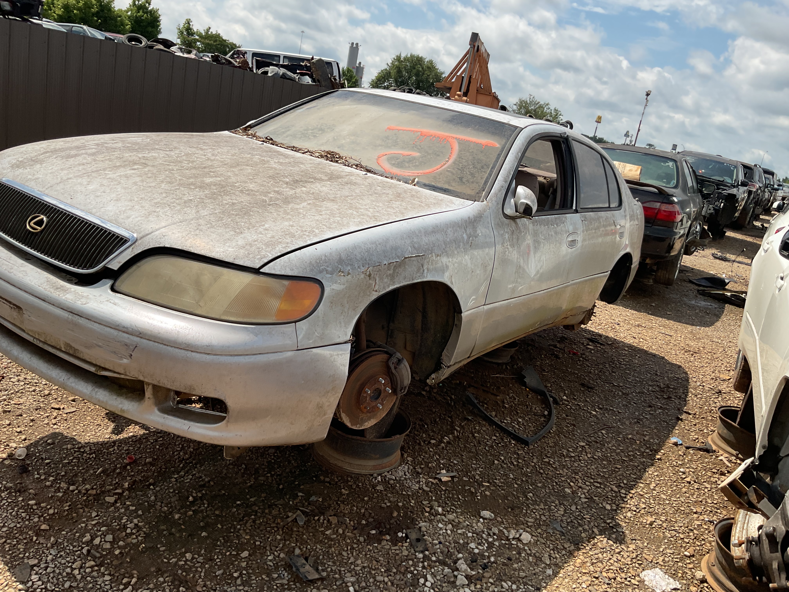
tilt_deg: -14.0
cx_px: 394
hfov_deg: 61.7
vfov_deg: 48.2
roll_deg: -9.6
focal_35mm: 29
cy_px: 296
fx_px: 661
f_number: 1.8
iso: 16
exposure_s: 1/2801
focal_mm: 3
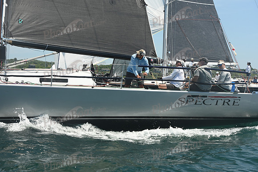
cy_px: 86
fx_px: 538
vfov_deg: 18.2
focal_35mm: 75
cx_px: 129
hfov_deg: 27.0
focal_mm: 75
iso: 320
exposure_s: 1/1000
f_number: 8
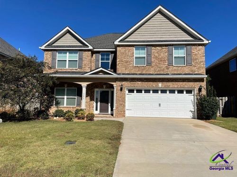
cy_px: 88
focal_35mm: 26
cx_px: 118
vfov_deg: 53.1
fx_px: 178
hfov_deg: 67.3
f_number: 1.6
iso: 32
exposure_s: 1/6897
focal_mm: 4.2
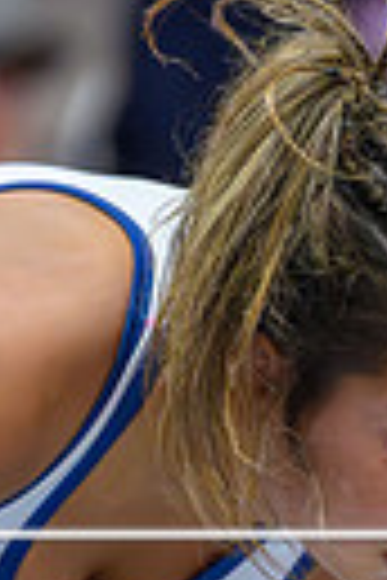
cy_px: 650
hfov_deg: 1.5
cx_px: 423
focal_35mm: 898
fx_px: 14479
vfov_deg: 2.3
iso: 12800
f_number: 2.8
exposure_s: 1/800
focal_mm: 200
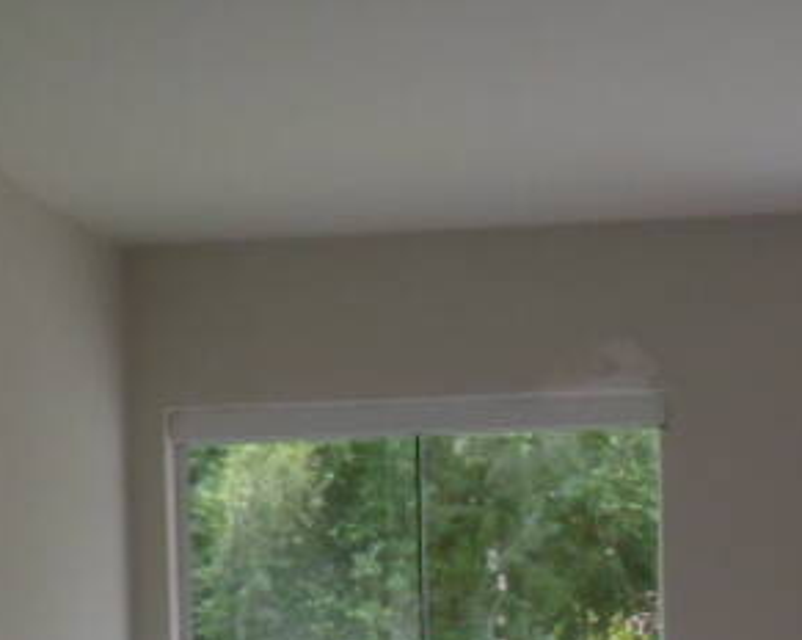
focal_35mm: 86
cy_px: 877
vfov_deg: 16.6
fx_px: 2039
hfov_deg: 22.1
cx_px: 598
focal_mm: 4.5
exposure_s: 1/45
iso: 80
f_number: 2.5
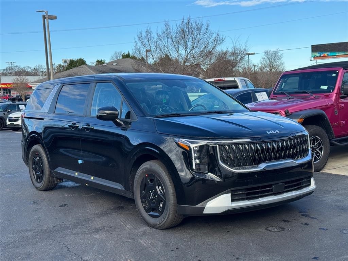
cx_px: 174
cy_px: 130
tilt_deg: -1.8
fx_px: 483
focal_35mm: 48
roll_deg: +4.6
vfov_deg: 30.3
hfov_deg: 39.7
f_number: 1.78
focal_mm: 6.76
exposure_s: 1/1681
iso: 64
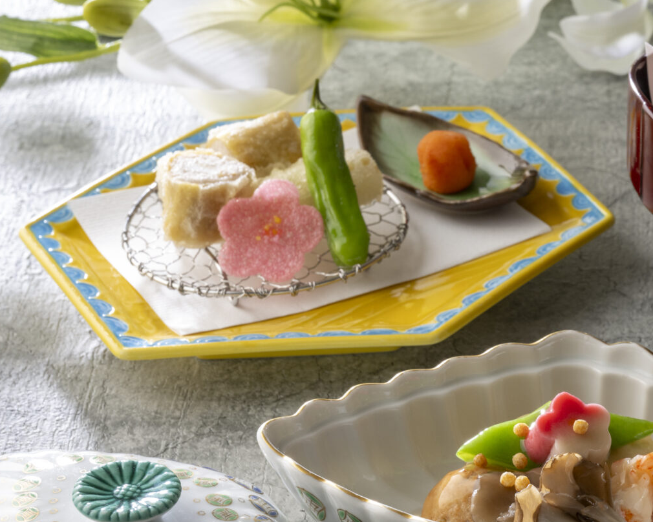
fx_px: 3034
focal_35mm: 157
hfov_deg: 12.2
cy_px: 271
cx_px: 575
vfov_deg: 9.8
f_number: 16
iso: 320
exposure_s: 1/125
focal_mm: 88
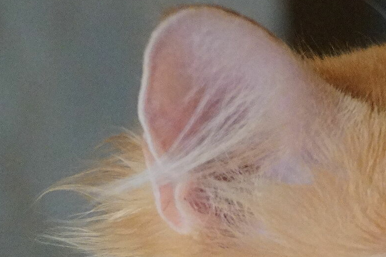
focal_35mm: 208
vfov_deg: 6.6
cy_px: 290
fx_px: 2224
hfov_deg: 9.6
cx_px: 567
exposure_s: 1/125
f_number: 5.6
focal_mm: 45
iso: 6400
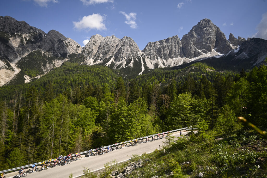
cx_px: 134
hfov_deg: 78.6
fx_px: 163
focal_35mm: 22
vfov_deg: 57.2
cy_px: 89
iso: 250
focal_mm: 22
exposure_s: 1/3200
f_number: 4
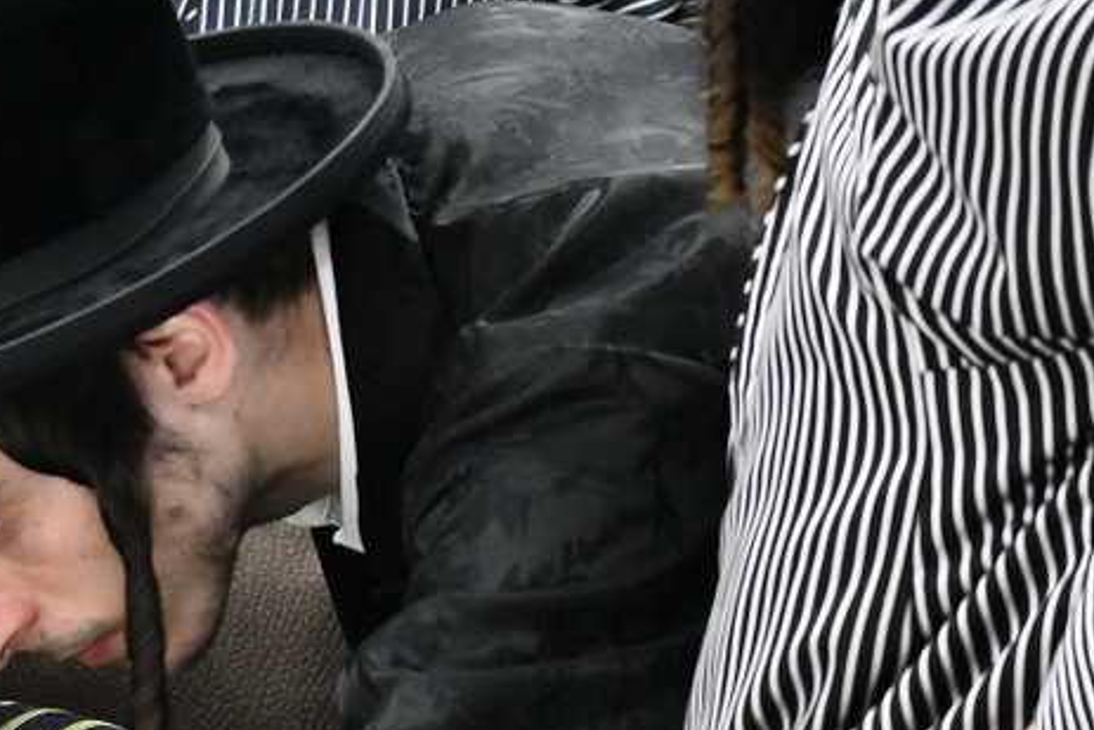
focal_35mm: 726
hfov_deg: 2.8
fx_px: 22068
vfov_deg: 1.9
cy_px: 599
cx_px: -499
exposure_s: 1/160
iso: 2000
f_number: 5.6
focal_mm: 240
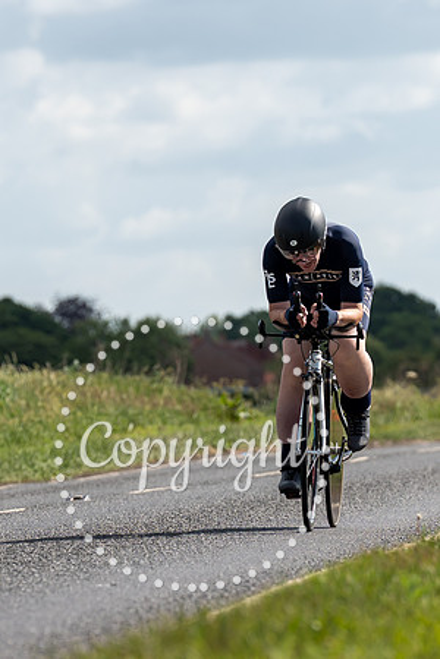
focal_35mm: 386
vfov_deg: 5.3
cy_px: 431
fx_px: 7074
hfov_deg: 3.6
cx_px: 303
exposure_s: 1/1000
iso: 100
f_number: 4.5
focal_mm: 156
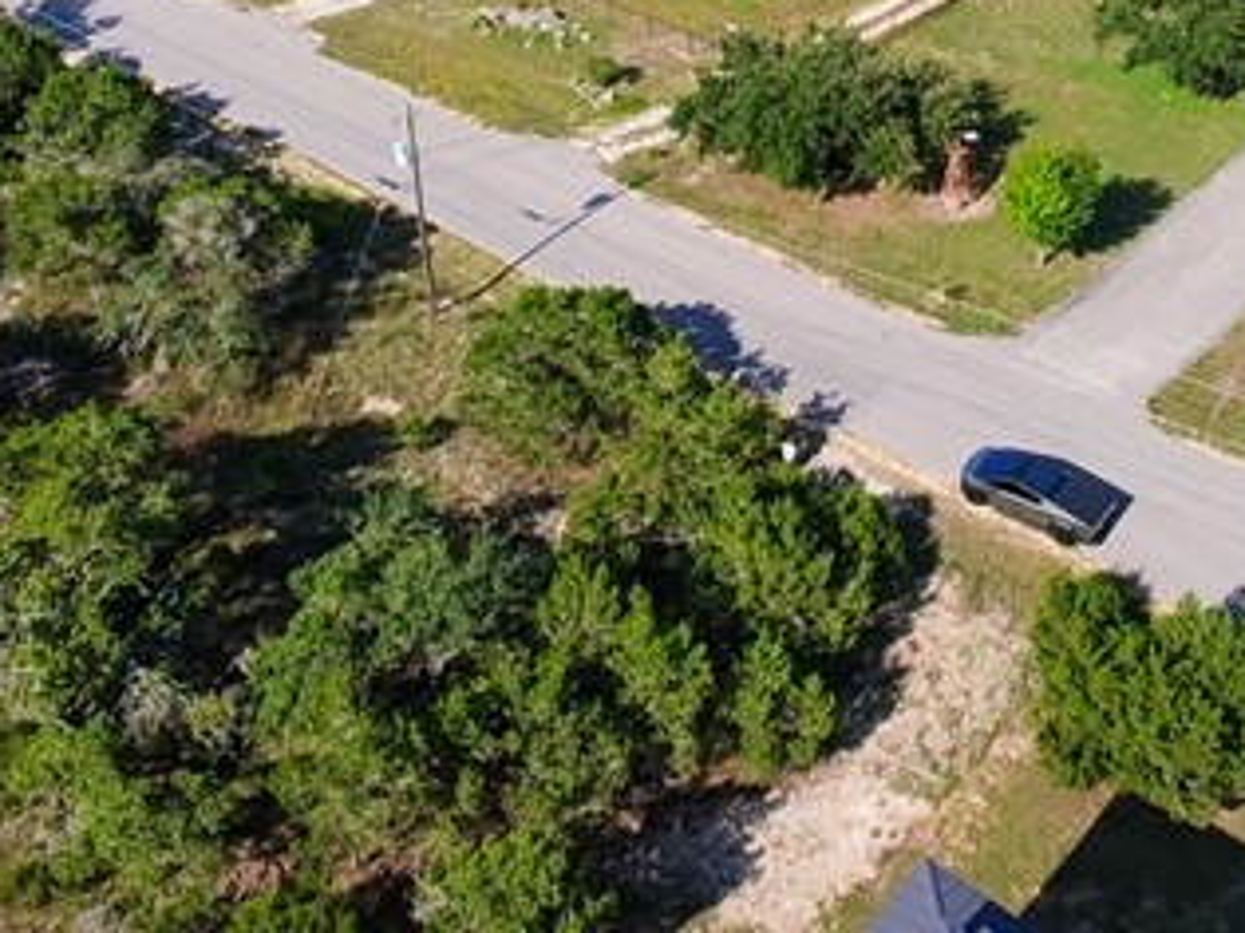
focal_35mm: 52
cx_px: 850
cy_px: -142
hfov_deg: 36.4
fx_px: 1870
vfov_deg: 25.5
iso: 103
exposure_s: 1/1314
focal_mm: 16
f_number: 2.55
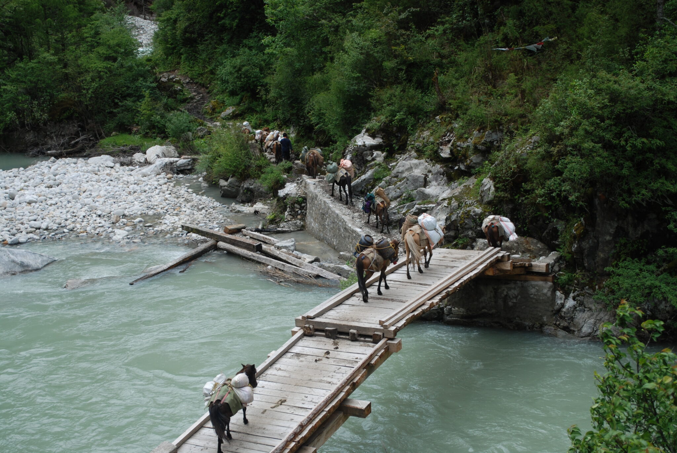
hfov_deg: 31.9
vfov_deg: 21.6
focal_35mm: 63
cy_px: 226
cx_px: 338
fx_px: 1186
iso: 100
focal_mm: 42
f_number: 6.3
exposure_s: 1/160
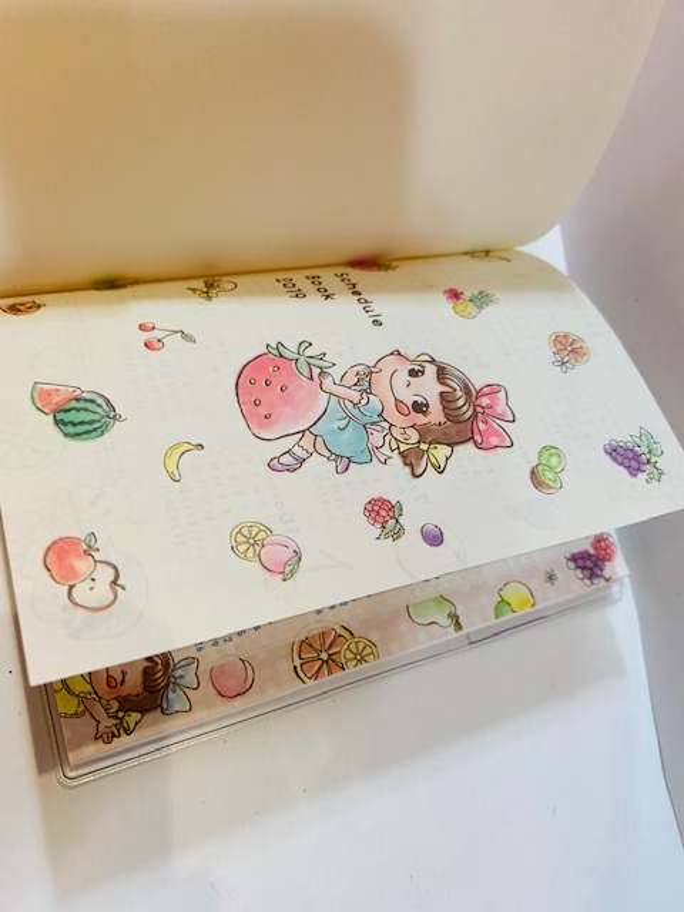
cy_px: 456
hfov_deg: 53.1
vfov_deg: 67.3
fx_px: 685
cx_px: 342
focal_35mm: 26
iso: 80
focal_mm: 4.25
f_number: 1.8
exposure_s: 1/50
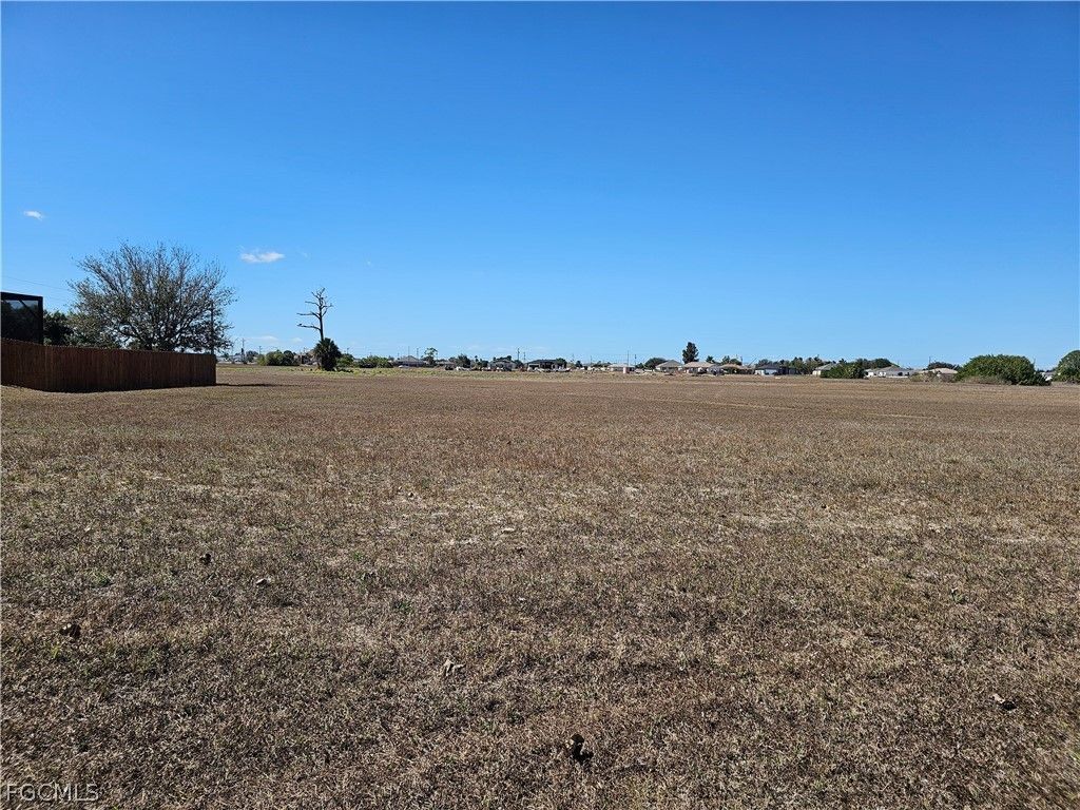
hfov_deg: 73.9
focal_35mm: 23
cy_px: 405
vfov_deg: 58.9
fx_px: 718
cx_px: 540
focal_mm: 6.3
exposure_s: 1/1084
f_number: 1.7
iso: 10
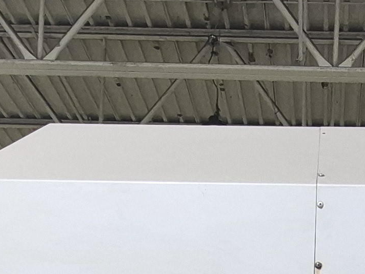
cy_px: 543
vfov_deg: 15.9
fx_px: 770
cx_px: 298
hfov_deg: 26.1
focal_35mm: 73
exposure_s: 1/60
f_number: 2.2
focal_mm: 1.74
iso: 320
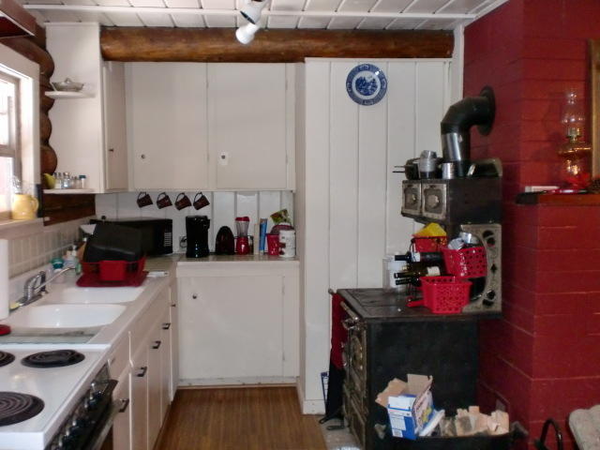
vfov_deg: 40.7
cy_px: 225
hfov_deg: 52.6
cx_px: 300
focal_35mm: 35
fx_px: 607
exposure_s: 1/50
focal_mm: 6.3
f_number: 3.1
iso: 400
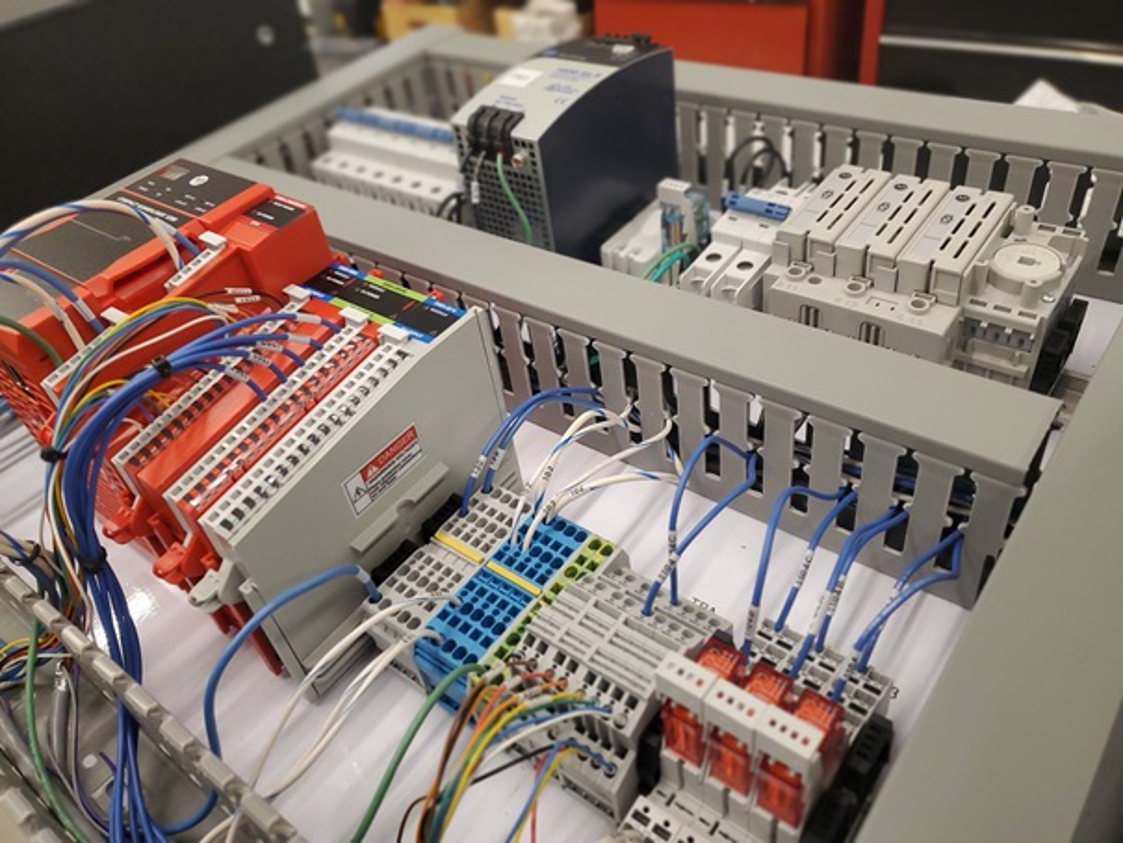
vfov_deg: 53.1
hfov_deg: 67.3
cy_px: 422
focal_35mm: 26
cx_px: 562
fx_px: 844
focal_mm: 4.3
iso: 200
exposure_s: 1/60
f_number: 1.5
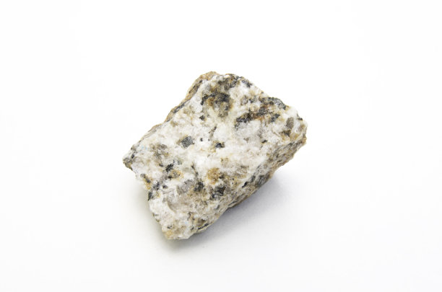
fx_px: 1286
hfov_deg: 19.5
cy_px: 146
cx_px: 221
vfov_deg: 13.0
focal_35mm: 105
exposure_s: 1/160
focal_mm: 70
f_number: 6.3
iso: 125
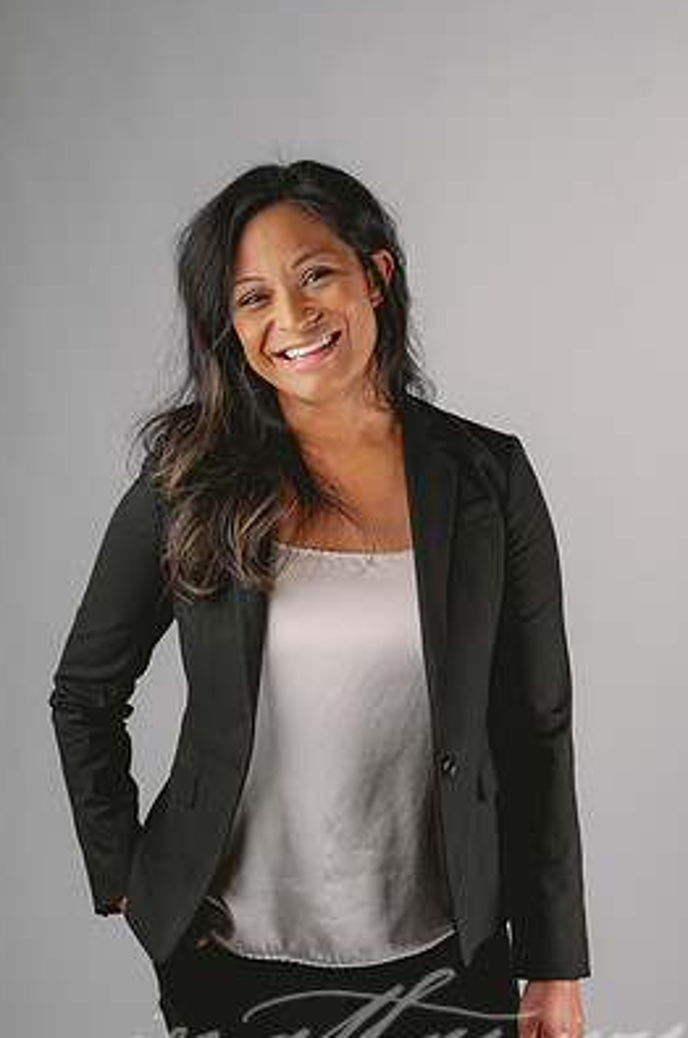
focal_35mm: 57
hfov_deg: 23.7
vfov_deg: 35.1
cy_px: 562
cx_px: 377
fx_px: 1640
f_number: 5
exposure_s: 1/200
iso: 100
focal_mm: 50
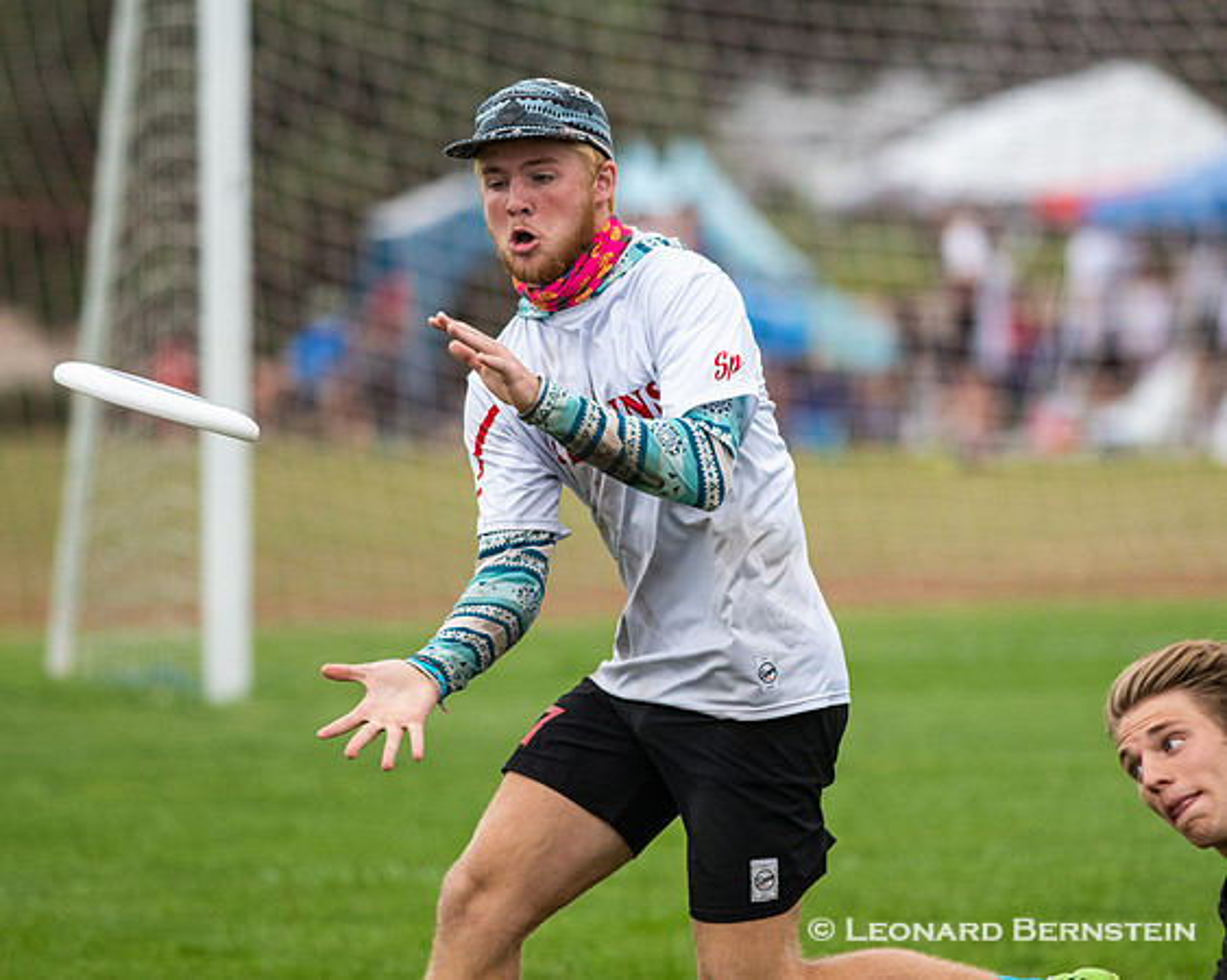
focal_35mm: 507
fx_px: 18398
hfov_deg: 3.8
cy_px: 490
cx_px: 731
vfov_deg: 3.1
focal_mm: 300
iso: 1600
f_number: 5
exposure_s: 1/2500
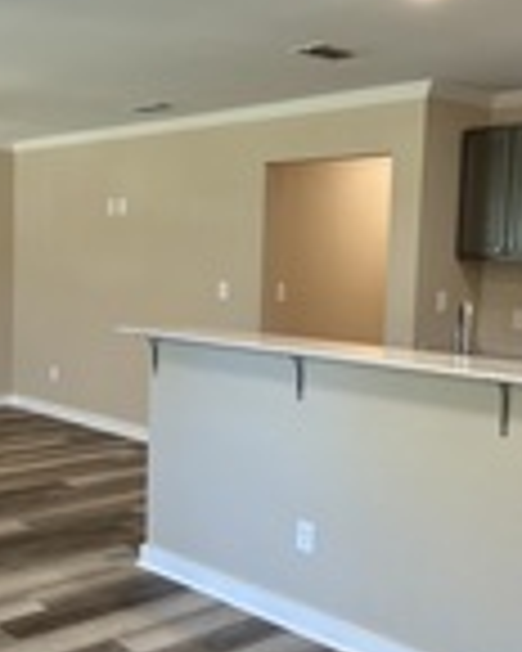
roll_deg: -0.6
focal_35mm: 47
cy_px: 333
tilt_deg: -5.3
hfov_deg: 30.9
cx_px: 70
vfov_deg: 39.5
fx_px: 908
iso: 80
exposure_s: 1/30
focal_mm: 2.22
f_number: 2.2
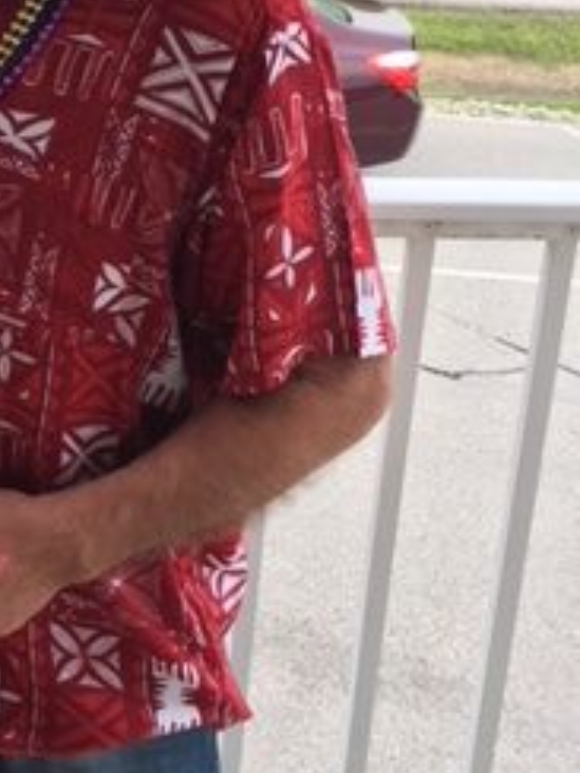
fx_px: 1698
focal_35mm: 76
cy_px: 203
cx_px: -177
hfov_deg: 18.1
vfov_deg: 25.4
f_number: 2.2
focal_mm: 4.15
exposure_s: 1/123
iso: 25
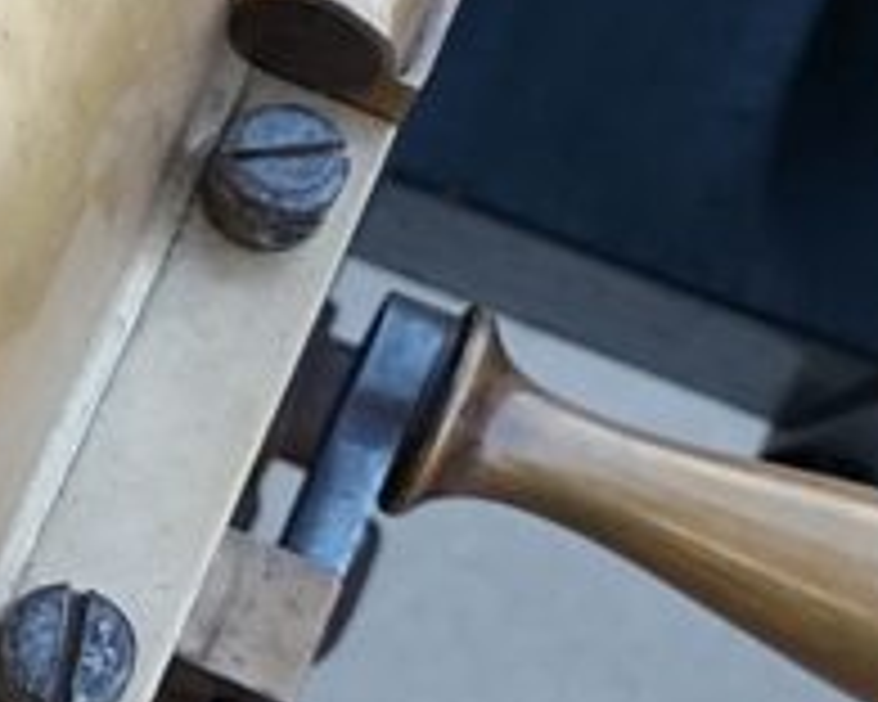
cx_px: -783
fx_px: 3196
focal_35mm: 123
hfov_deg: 13.7
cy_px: 374
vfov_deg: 12.5
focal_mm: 4.6
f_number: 1.8
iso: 64
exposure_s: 1/60
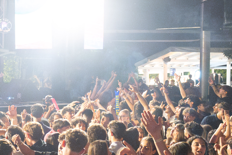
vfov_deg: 20.0
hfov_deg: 27.6
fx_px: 438
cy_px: 79
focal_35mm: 68
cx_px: -11
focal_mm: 18
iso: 12800
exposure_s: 1/125
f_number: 3.5
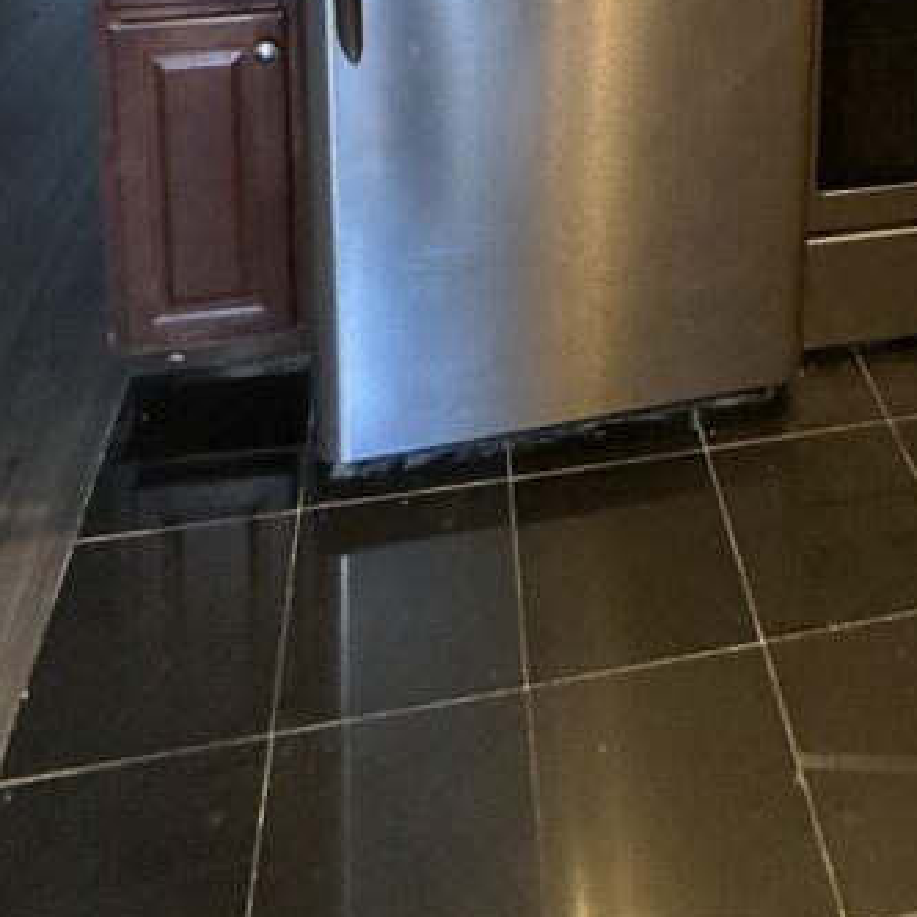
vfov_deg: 31.5
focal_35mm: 38
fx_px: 1139
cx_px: 650
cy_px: -328
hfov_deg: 42.9
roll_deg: -1.4
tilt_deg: -5.4
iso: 500
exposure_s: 1/60
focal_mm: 2.22
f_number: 2.2
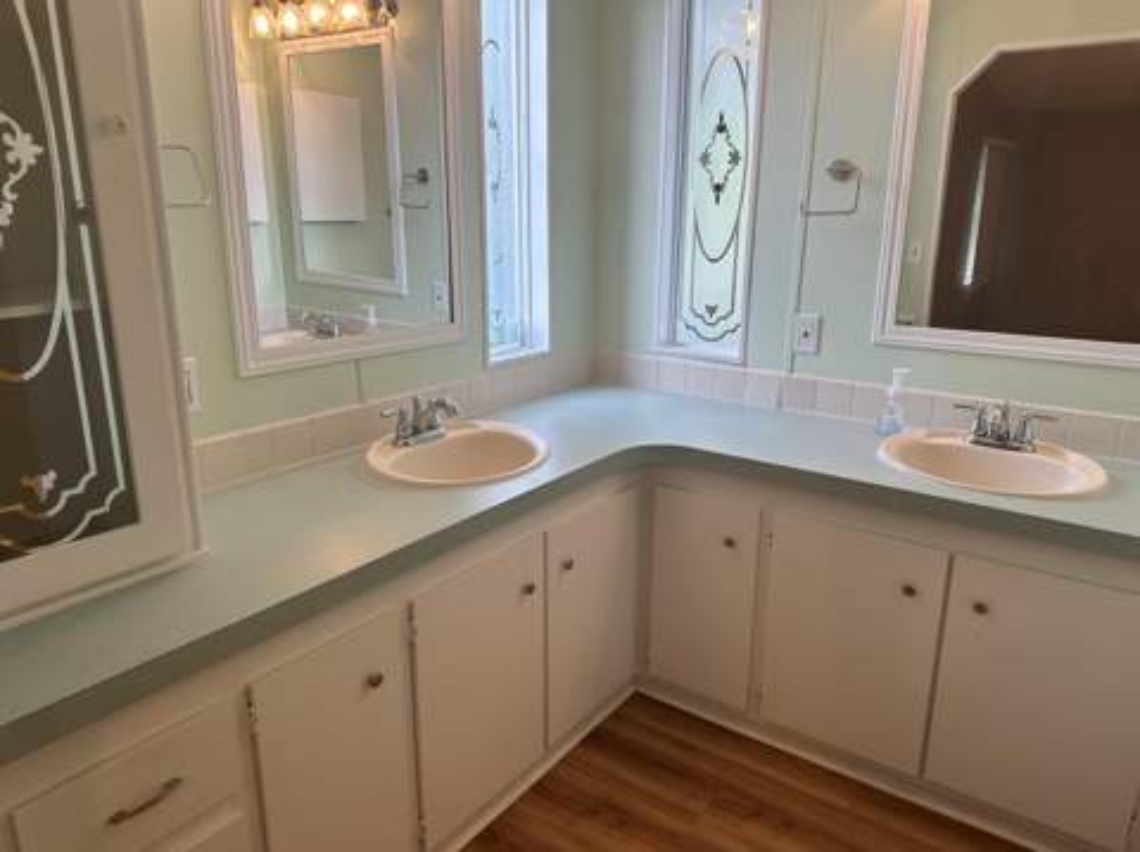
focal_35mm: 24
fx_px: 790
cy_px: 426
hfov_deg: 71.7
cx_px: 570
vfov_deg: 56.7
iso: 64
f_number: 1.78
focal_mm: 6.86
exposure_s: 1/120
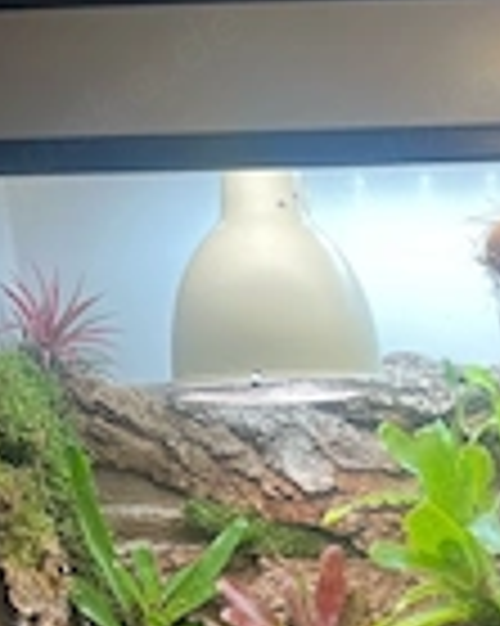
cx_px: 554
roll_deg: +3.1
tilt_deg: -17.4
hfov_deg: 20.0
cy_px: 856
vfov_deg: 22.7
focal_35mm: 73
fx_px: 1352
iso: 50
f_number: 1.5
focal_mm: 5.7
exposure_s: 1/100
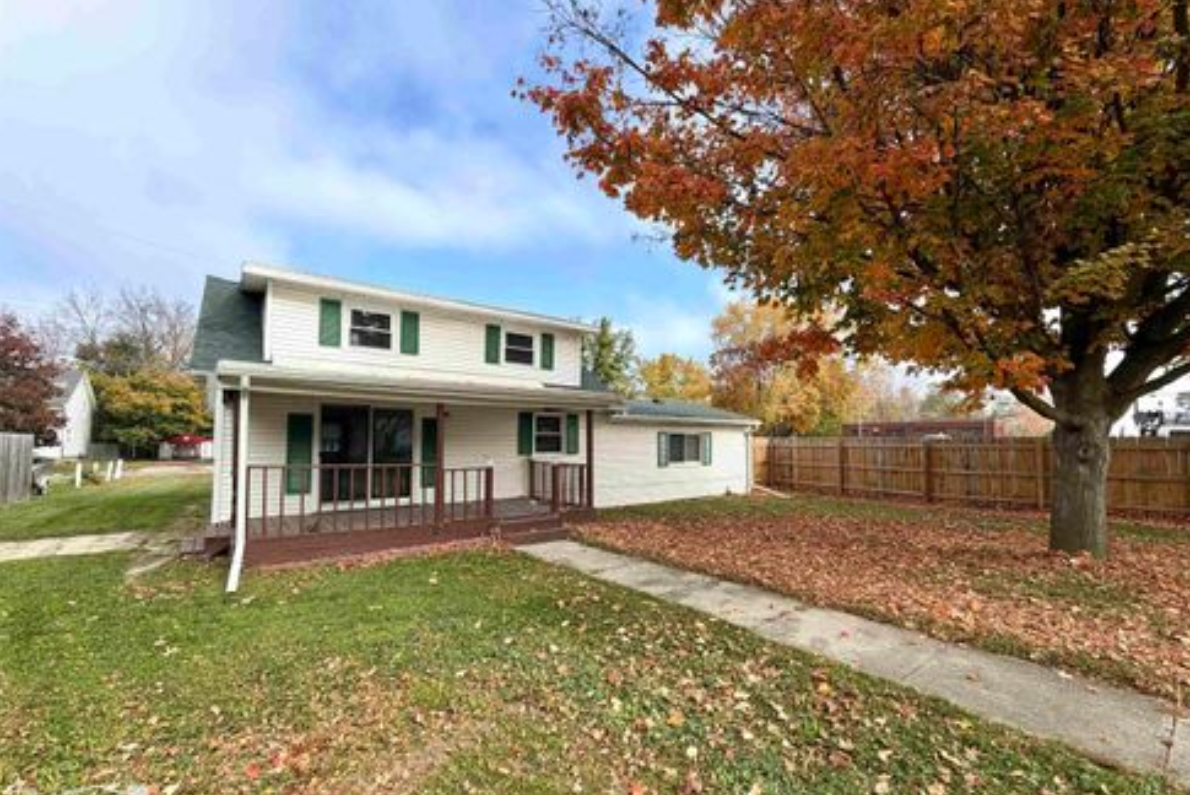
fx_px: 496
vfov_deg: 77.3
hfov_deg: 100.3
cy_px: 421
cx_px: 611
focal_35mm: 15
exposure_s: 1/770
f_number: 2.2
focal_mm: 2.22
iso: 40
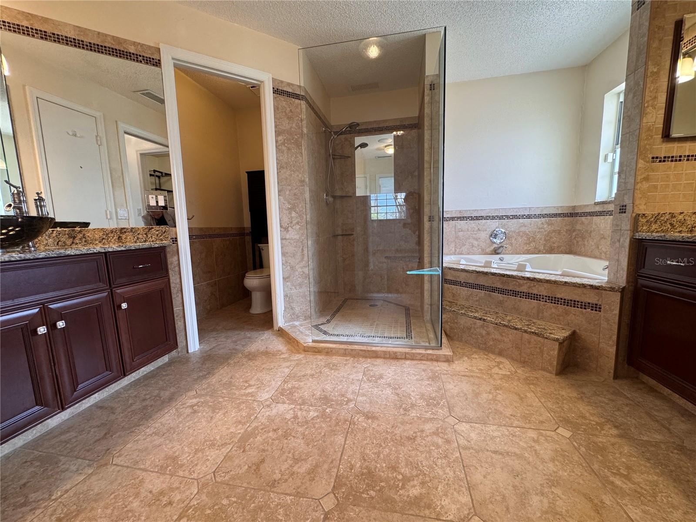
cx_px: 348
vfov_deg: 85.7
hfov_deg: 102.1
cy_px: 261
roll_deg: +1.7
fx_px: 281
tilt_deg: -8.5
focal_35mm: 14
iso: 200
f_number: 2.2
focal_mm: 2.22
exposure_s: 1/120
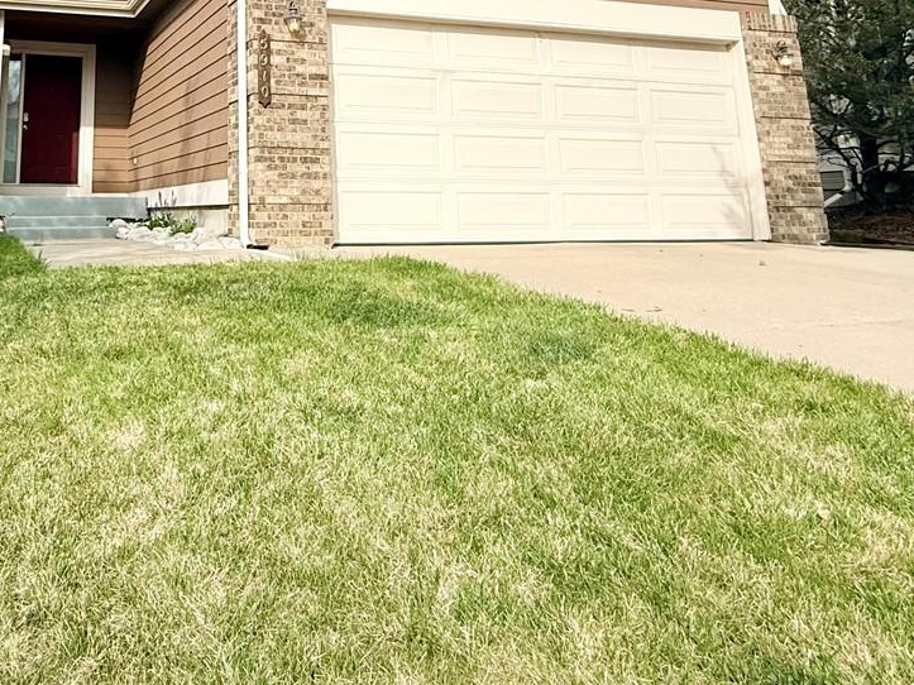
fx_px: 818
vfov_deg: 41.1
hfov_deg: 55.0
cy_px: 40
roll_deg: -1.7
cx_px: 207
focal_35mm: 31
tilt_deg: +11.1
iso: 50
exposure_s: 1/2320
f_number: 2.2
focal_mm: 2.22
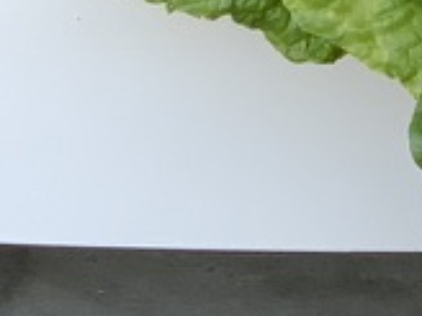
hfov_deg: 6.1
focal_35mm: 324
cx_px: -185
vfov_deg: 4.5
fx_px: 3950
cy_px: -213
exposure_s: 1/122
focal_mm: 6
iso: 64
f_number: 2.4
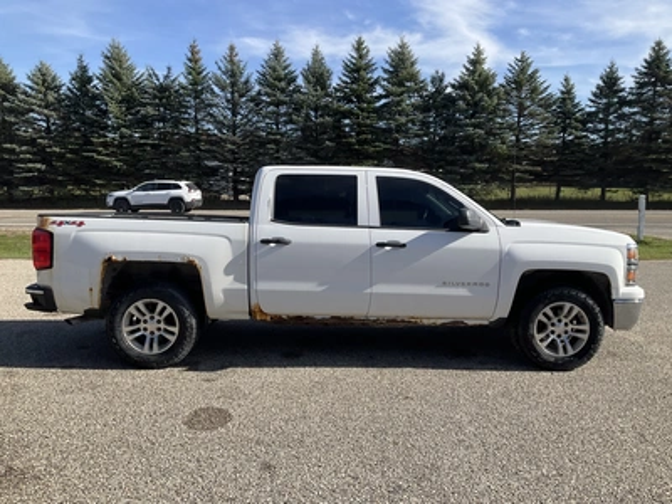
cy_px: 252
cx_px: 336
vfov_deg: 48.2
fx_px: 563
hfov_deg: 61.7
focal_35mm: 29
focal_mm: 3
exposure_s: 1/1534
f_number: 1.8
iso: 25
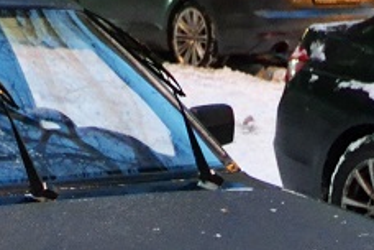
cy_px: 281
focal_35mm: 174
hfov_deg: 11.7
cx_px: 26
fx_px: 1808
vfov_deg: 7.8
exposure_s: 1/13
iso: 3200
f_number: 4
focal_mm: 22
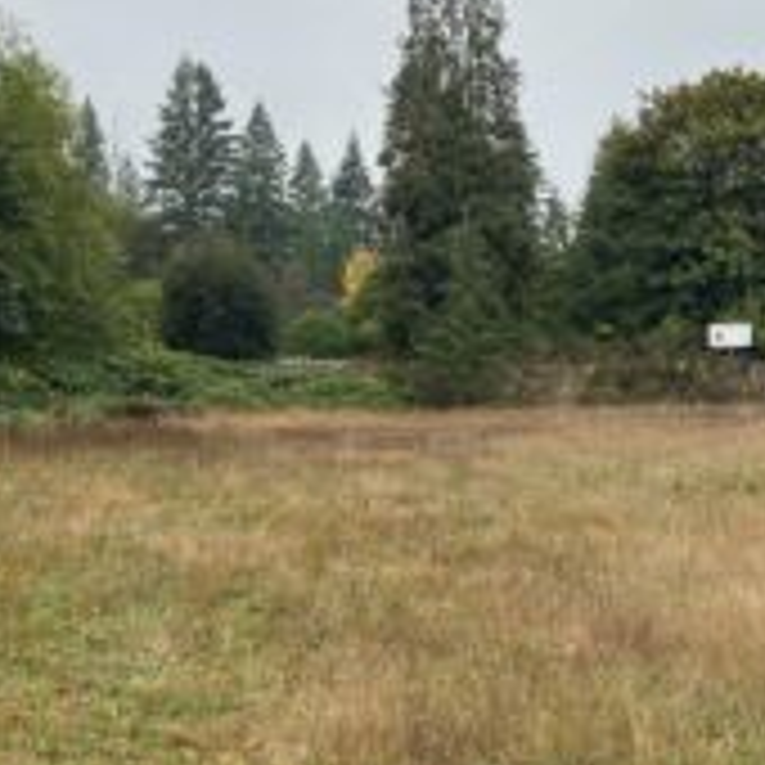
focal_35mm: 54
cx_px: 414
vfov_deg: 31.5
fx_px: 1350
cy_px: 274
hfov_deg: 31.6
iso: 50
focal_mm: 5.7
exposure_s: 1/1751
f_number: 1.5
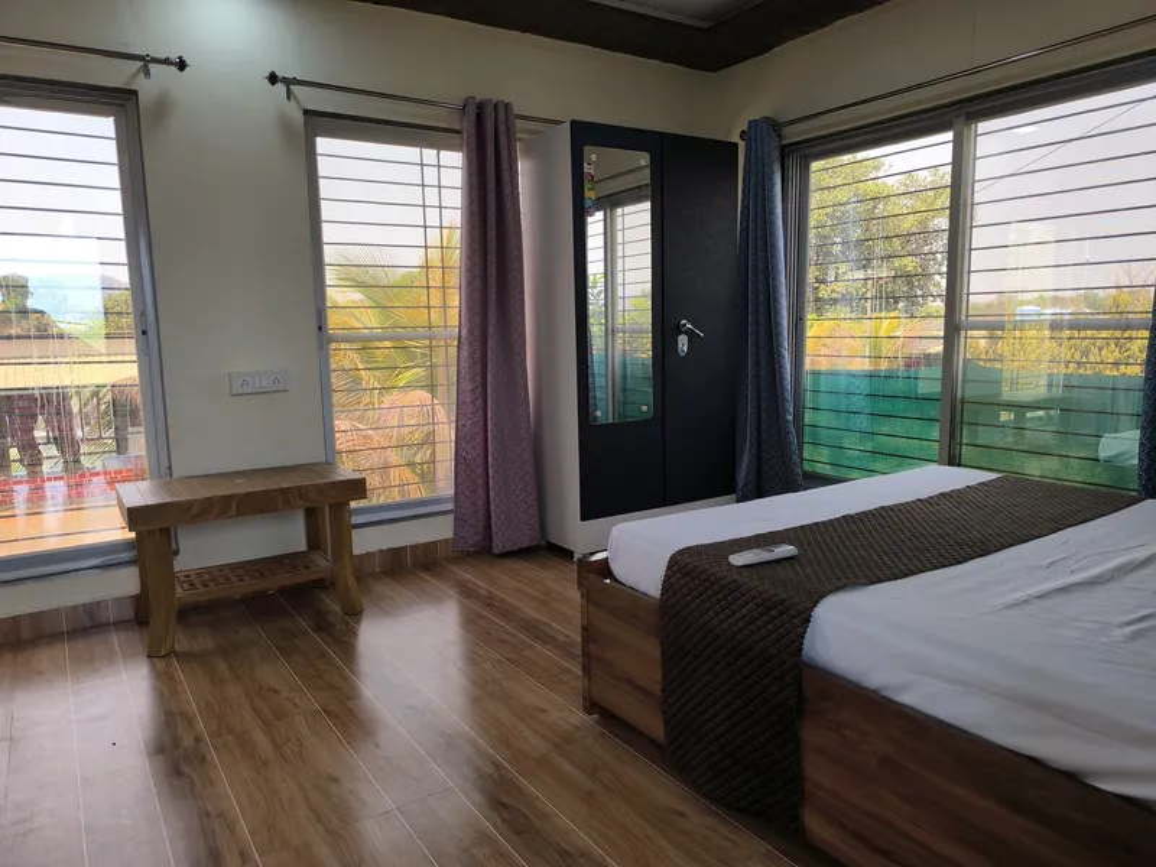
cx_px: 578
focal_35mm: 23
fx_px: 768
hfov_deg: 73.9
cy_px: 434
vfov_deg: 58.9
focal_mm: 6.14
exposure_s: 1/123
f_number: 1.65
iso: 50
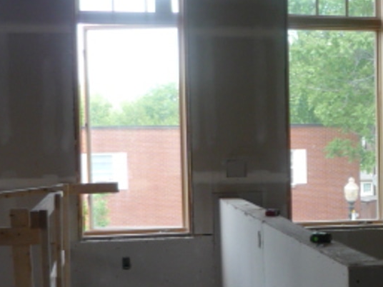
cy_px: 213
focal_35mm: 82
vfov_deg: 17.9
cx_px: 405
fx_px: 907
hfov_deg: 22.7
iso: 100
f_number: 2.8
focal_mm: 5.5
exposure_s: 1/100
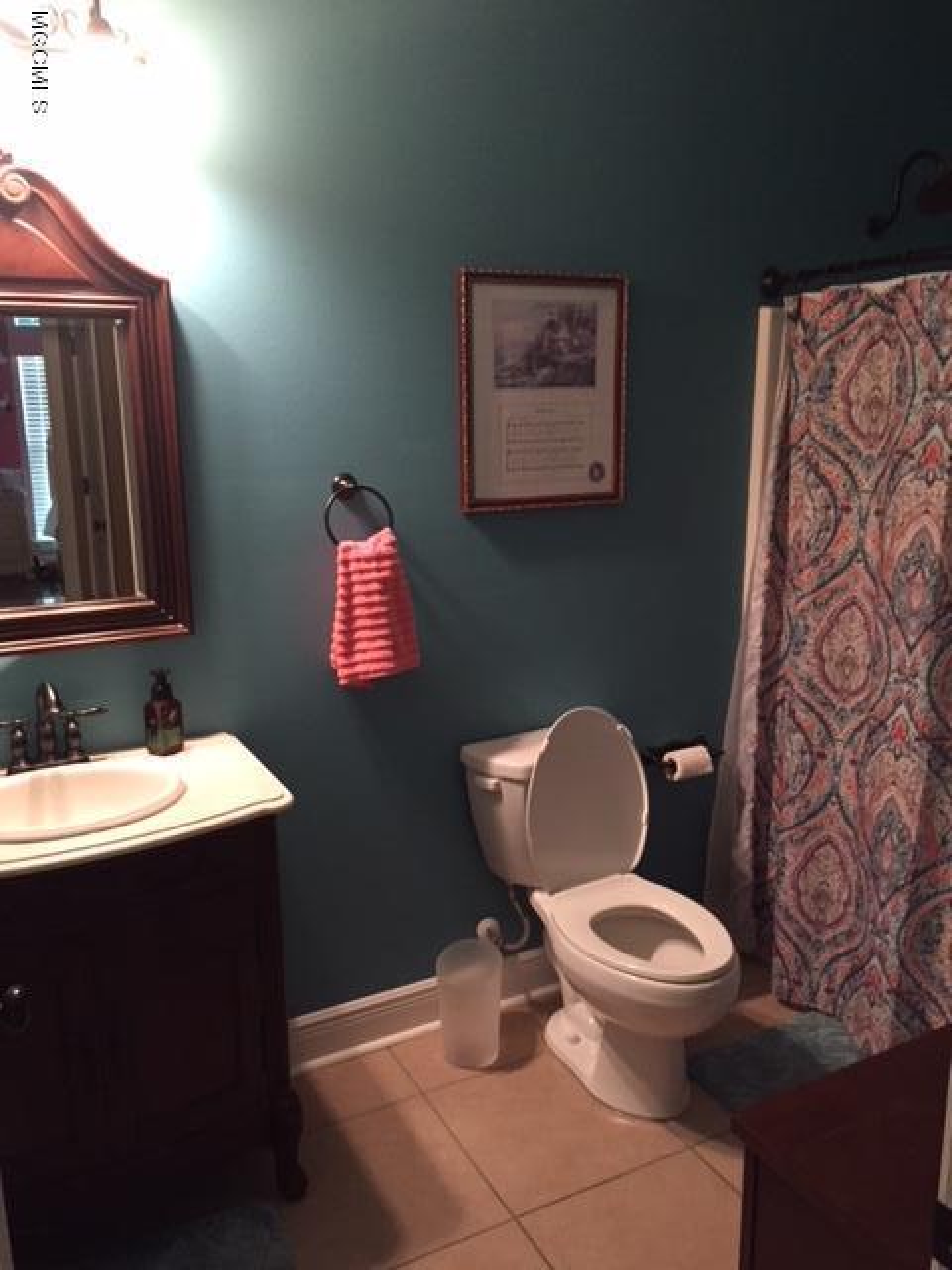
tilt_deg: -12.7
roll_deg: +0.6
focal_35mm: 29
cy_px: 635
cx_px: 476
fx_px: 1063
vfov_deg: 61.7
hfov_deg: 48.2
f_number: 2.2
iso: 250
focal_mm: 4.15
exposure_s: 1/15
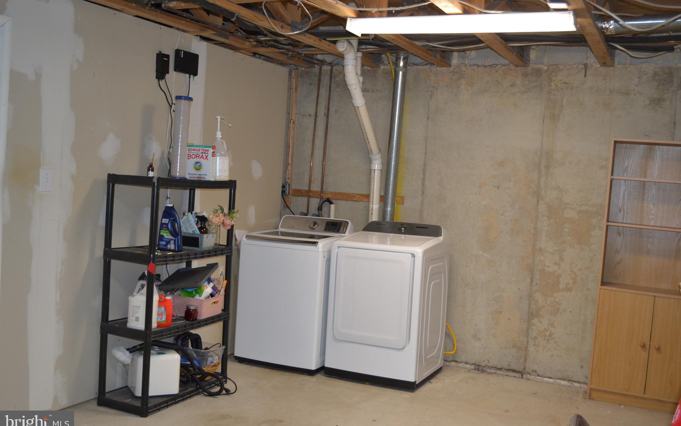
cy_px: 206
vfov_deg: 34.4
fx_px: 687
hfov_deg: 52.8
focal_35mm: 37
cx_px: 343
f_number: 4
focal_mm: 24
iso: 400
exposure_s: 1/25
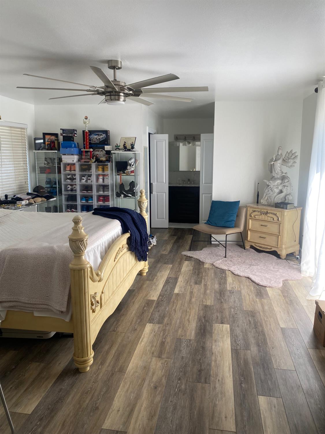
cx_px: 162
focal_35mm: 26
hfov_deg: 53.1
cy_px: 217
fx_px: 325
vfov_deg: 67.3
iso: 50
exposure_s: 1/121
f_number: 1.8
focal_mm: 4.25
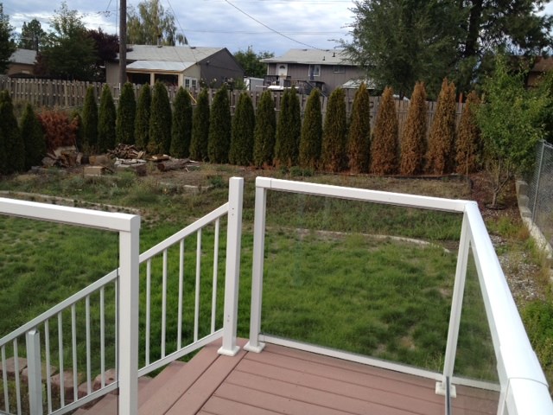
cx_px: 276
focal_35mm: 35
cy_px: 208
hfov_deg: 52.6
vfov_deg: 40.7
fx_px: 559
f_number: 2.4
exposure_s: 1/531
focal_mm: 4.28
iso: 50
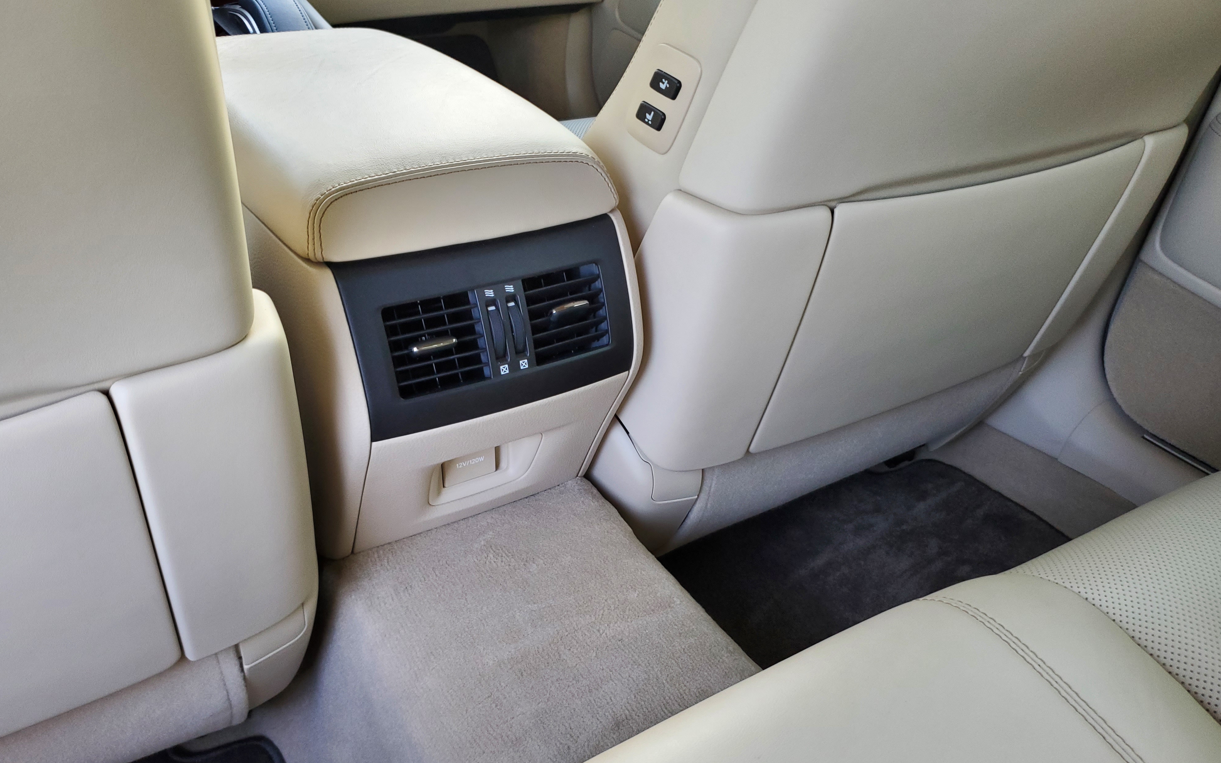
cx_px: 613
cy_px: 444
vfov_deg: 44.4
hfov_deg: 66.5
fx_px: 932
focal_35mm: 28
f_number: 1.5
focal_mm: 4.3
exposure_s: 1/40
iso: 200
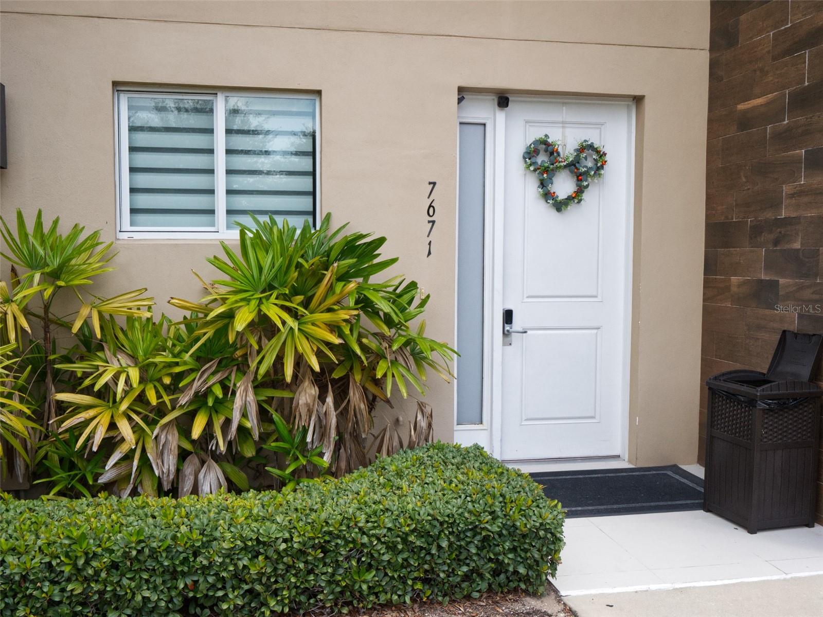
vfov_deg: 39.6
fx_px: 856
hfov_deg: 51.4
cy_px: 308
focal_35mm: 36
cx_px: 412
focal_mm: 18
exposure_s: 1/800
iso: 1600
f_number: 9
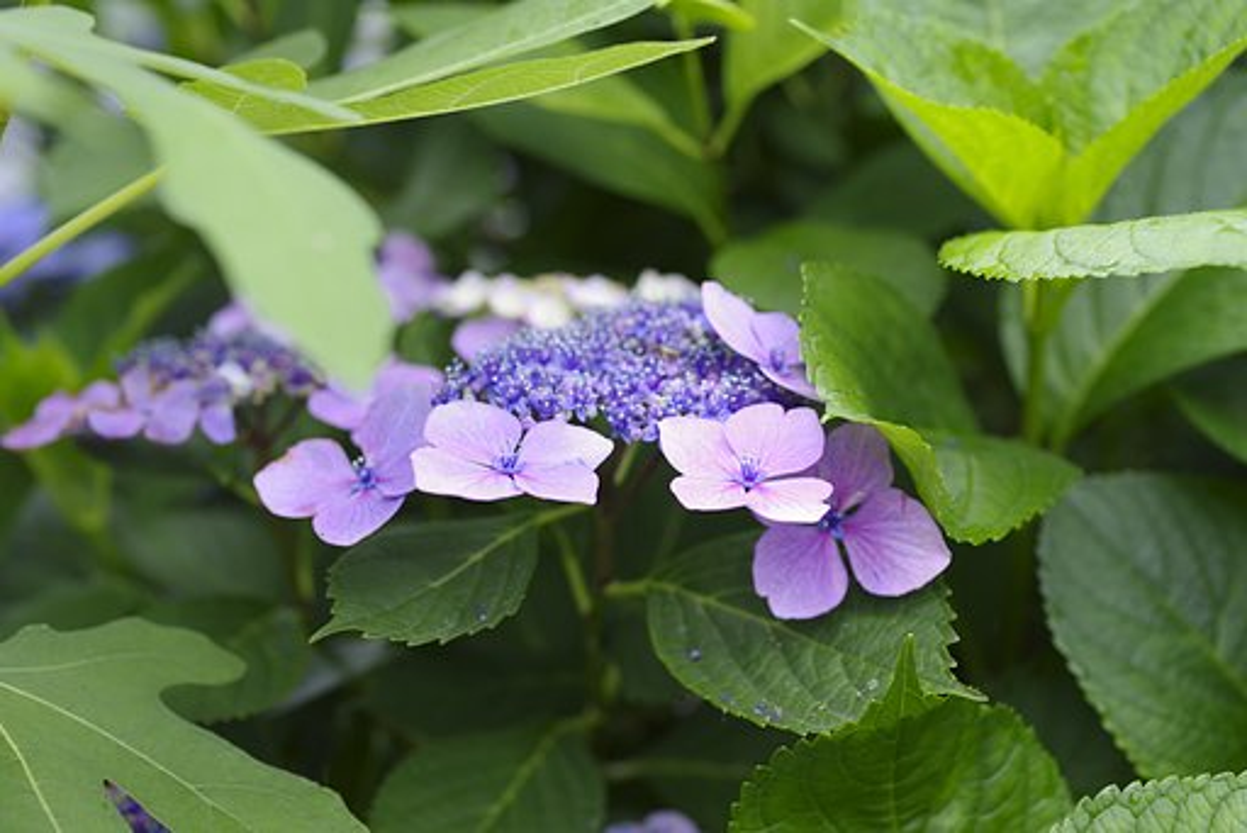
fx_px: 1733
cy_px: 416
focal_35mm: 50
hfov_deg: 39.6
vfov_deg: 27.0
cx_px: 624
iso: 400
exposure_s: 1/125
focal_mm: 50
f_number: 3.2
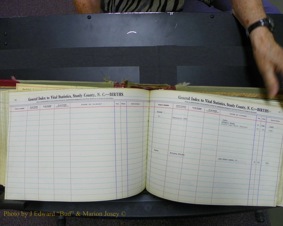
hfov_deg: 62.2
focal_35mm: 28
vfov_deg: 51.5
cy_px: 111
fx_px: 235
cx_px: 144
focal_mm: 4.6
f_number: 2.8
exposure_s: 1/30
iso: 100
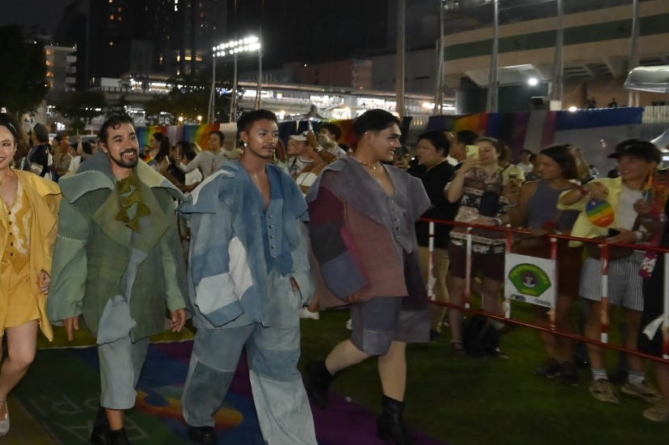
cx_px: -8
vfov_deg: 38.2
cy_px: 134
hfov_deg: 46.3
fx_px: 631
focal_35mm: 34
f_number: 4
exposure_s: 1/100
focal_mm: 14
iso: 2500
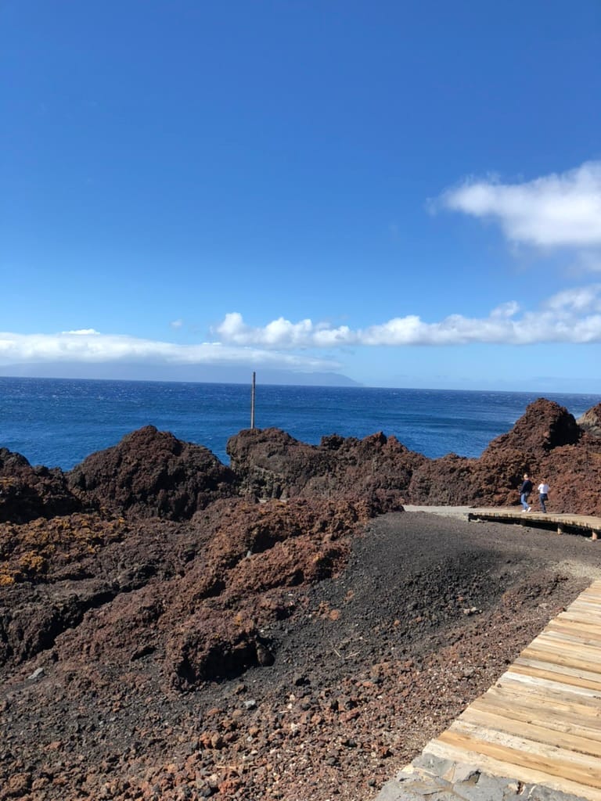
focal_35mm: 28
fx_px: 648
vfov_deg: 63.4
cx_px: 300
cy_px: 400
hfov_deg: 49.7
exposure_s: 1/1799
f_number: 1.8
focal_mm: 4
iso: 20
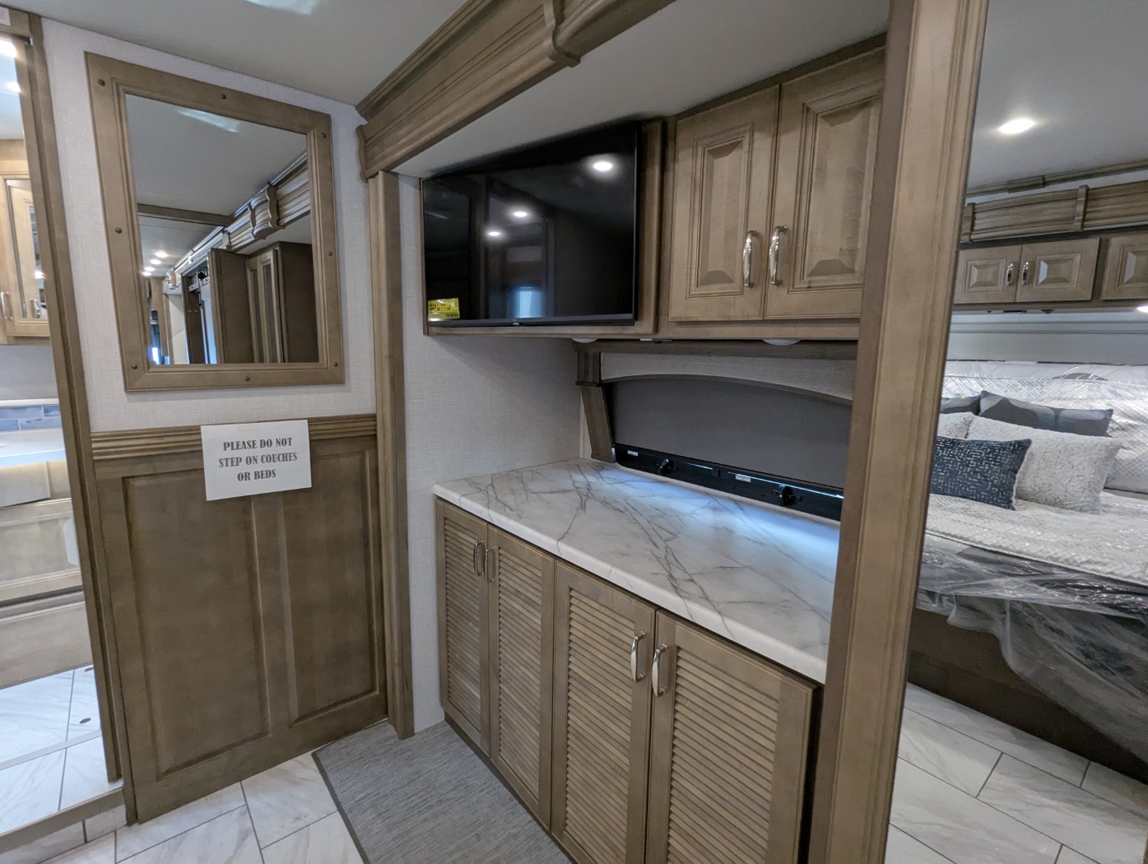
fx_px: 531
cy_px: 432
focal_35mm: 16
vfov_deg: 78.2
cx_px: 574
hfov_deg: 94.4
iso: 282
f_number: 2.2
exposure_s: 1/86.7
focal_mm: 2.35
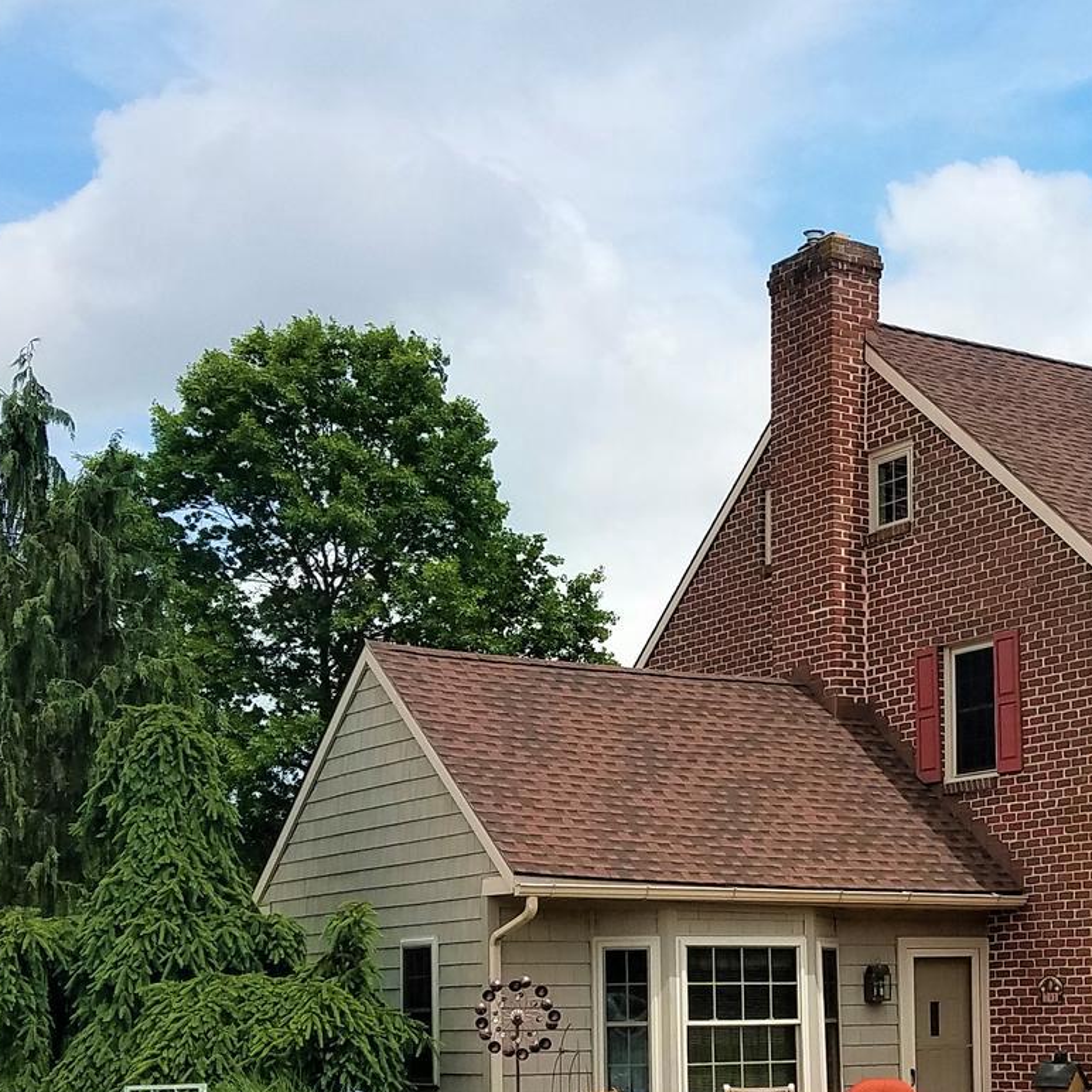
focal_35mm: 61
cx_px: 1065
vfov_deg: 27.9
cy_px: 767
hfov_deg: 26.8
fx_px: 2177
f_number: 1.7
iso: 40
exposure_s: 1/3000
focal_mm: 4.2
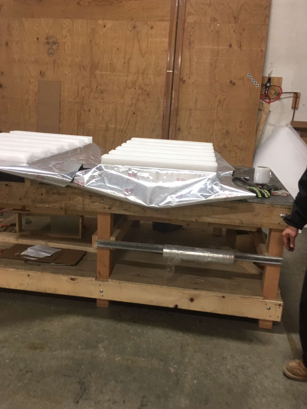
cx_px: 157
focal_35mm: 31
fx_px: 367
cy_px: 202
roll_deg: -1.4
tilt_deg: -14.6
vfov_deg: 58.4
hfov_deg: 45.4
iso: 50
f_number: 2.2
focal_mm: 4.15
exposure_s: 1/15
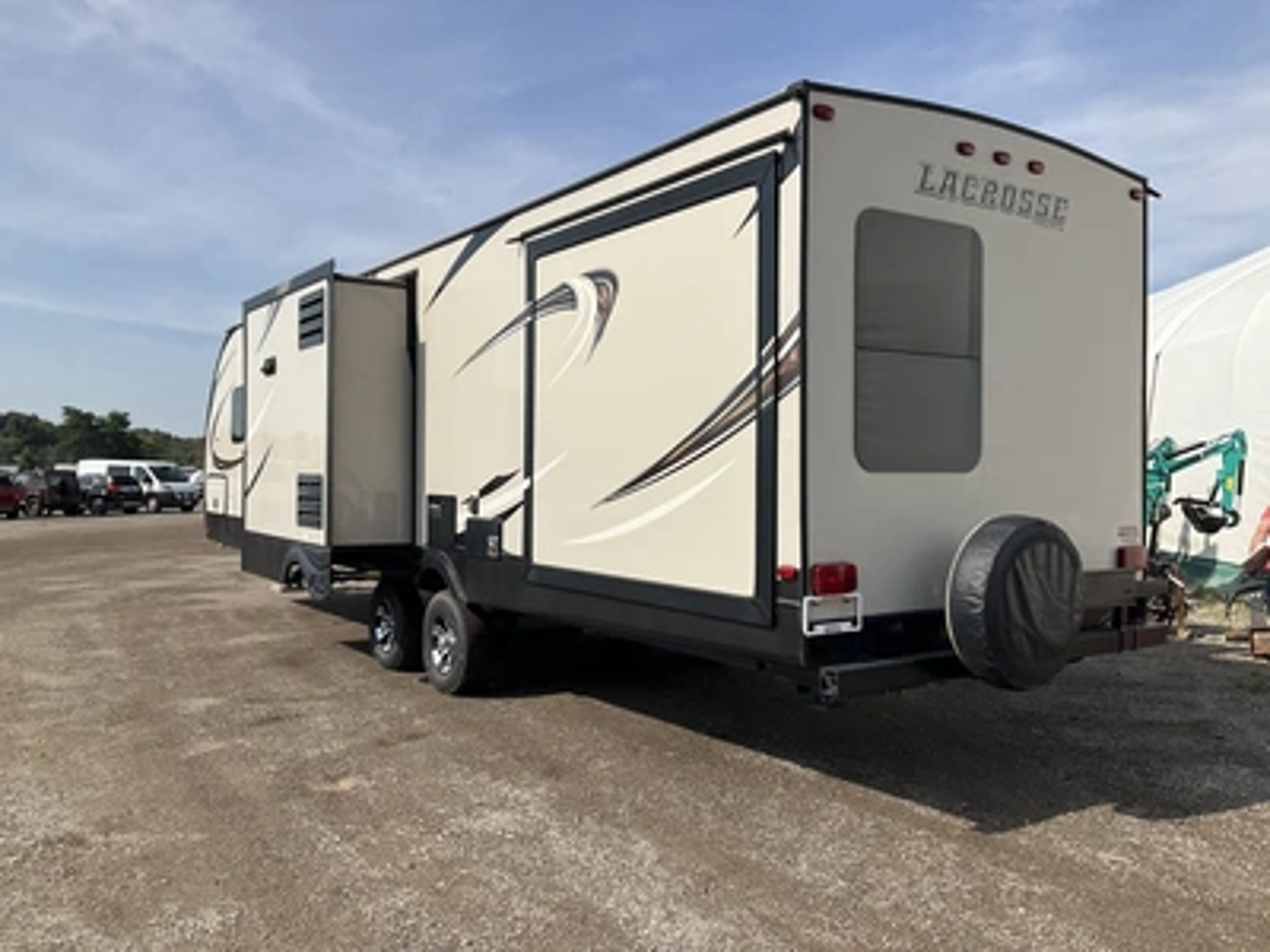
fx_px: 1064
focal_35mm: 29
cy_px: 476
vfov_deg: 48.2
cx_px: 635
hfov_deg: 61.7
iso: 25
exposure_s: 1/2667
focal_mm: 3
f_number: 1.8
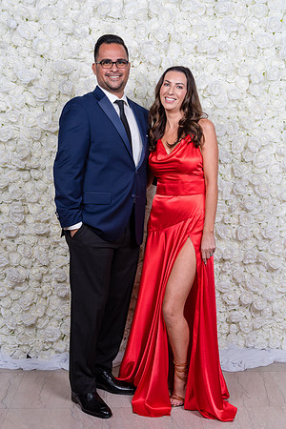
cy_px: 214
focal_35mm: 48
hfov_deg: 28.1
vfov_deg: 41.1
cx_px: 143
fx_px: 572
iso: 500
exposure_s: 1/200
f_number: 5.6
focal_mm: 48
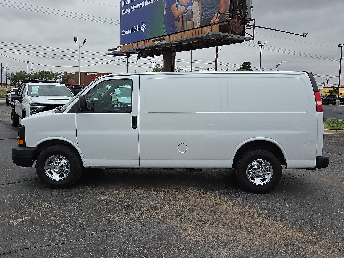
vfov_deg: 41.8
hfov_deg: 54.0
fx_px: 338
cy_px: 129
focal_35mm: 34
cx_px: 172
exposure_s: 1/3333
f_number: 1.8
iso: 76
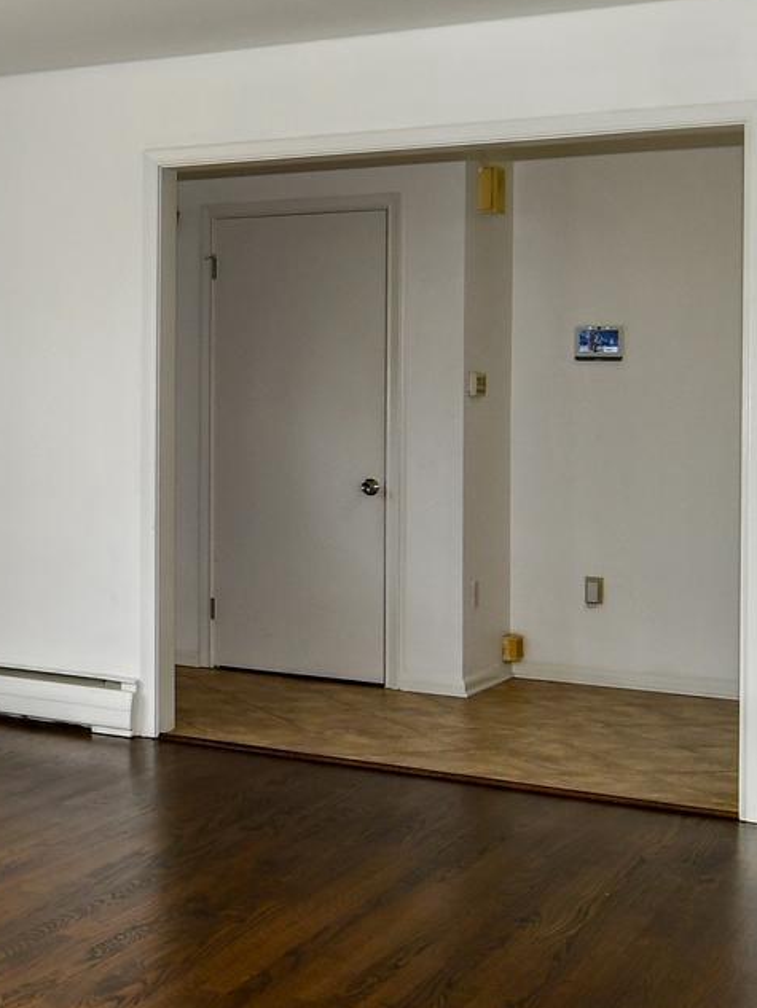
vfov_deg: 34.3
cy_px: 502
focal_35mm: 56
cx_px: -225
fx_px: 1632
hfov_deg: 23.2
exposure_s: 1/100
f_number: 5
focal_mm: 12
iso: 200
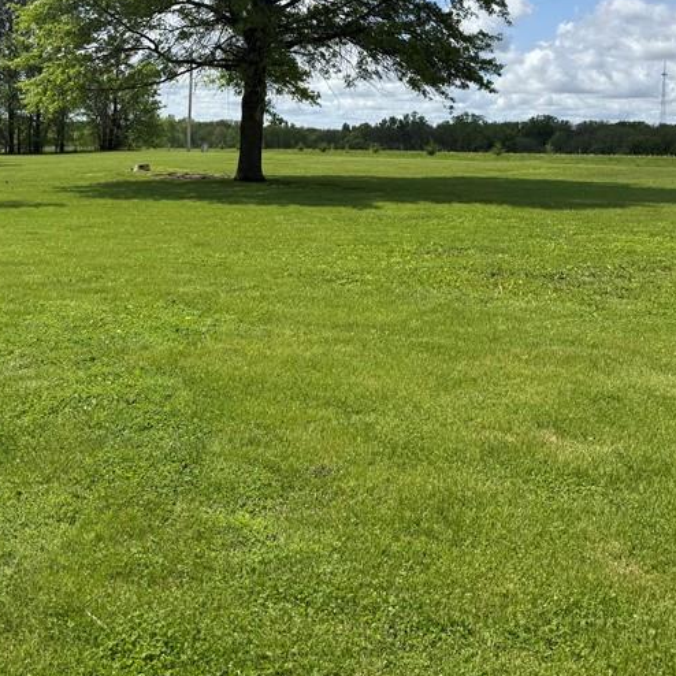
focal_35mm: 44
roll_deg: -2.4
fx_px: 972
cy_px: 157
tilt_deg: -0.8
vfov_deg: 37.3
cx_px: 223
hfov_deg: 37.9
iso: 80
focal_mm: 6.76
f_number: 1.78
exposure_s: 1/4975
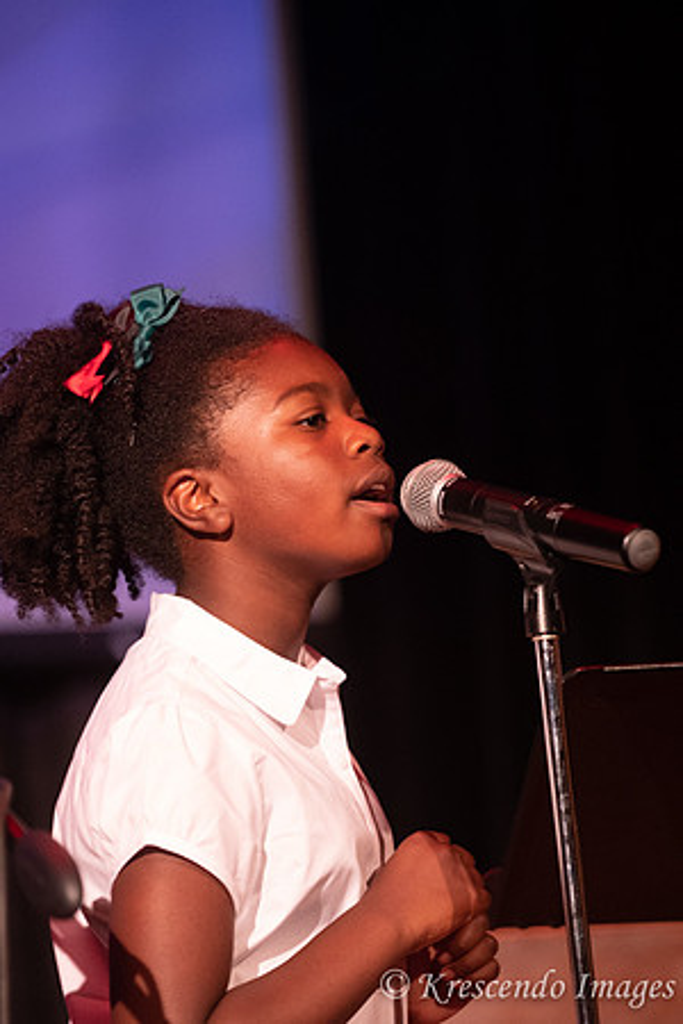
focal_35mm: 210
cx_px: 342
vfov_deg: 9.8
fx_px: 5976
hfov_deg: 6.5
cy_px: 512
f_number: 2.8
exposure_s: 1/200
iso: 3200
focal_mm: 140
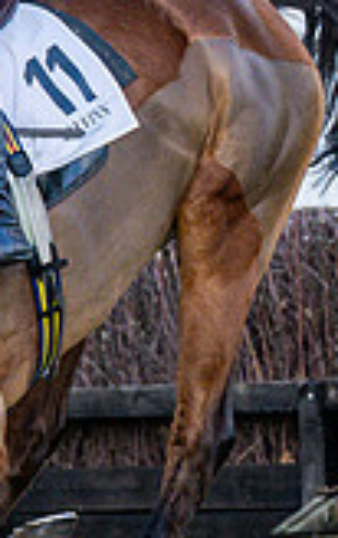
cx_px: -1
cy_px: 184
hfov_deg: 3.1
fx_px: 6271
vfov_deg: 4.9
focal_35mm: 427
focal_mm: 70
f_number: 4
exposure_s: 1/2000
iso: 500
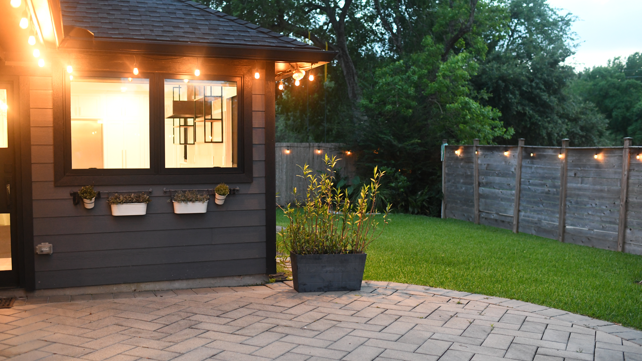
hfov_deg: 54.0
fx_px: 630
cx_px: 320
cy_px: 202
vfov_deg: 32.0
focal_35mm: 37
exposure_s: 1/100
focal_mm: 35
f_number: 2.5
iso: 4000
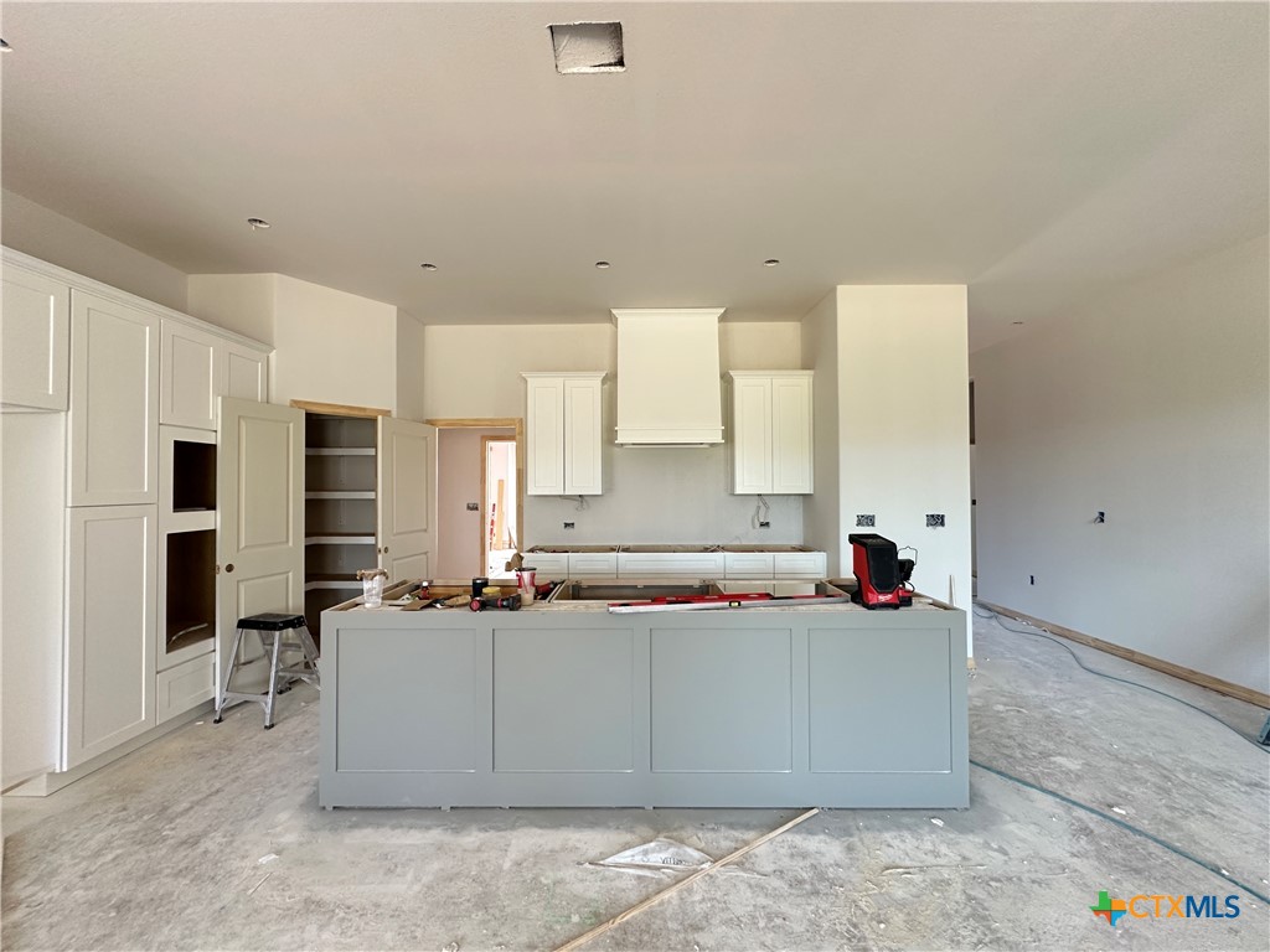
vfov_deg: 85.7
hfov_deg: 102.1
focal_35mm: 14
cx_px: 635
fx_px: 514
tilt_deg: +1.7
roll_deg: +0.2
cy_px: 476
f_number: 2.2
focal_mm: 2.22
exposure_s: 1/99
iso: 250
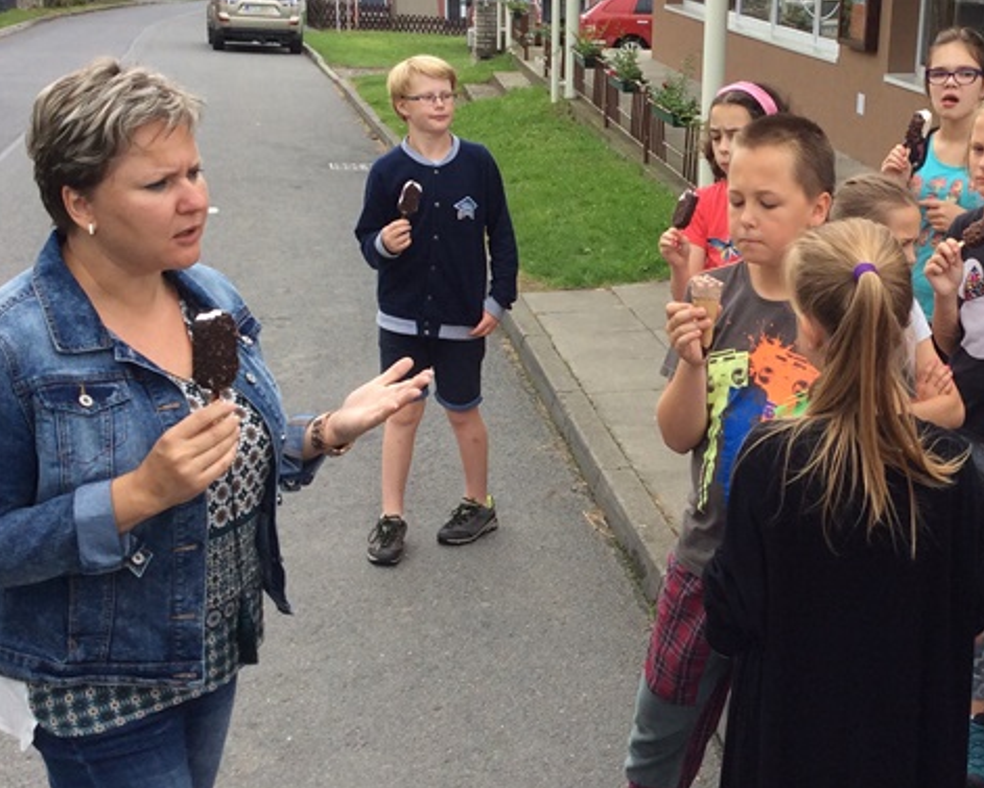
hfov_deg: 34.7
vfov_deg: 28.6
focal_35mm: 53
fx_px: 1544
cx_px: 729
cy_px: 316
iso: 32
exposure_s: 1/225
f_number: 2.4
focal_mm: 3.3
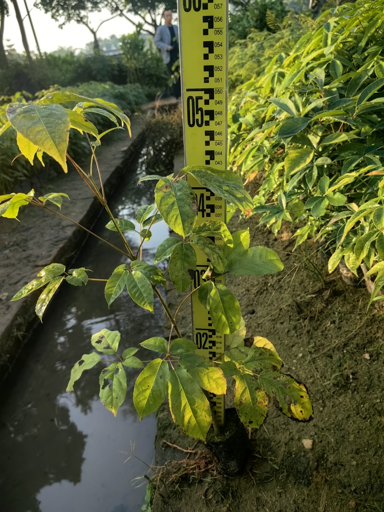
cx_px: 192
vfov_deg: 65.3
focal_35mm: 27
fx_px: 399
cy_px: 256
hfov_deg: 51.3
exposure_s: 1/1486
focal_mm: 5.75
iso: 50
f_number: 2
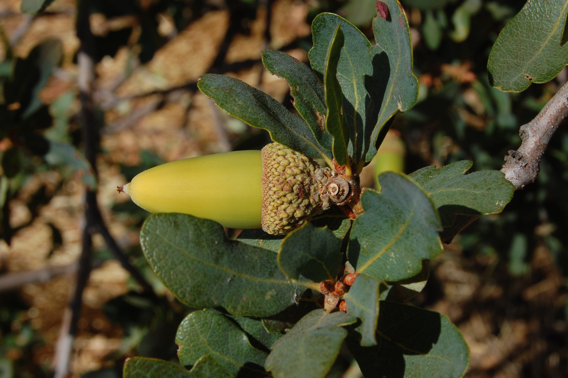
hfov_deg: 24.6
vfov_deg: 16.5
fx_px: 1301
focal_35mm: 82
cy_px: 189
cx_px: 284
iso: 200
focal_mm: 55
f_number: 16
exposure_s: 1/160
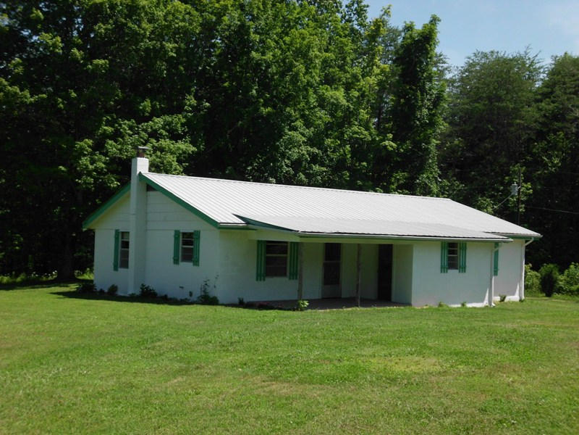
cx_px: 290
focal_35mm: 45
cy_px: 218
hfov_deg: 42.1
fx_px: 753
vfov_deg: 32.2
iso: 100
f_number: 9.3
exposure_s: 1/181
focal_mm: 8.08
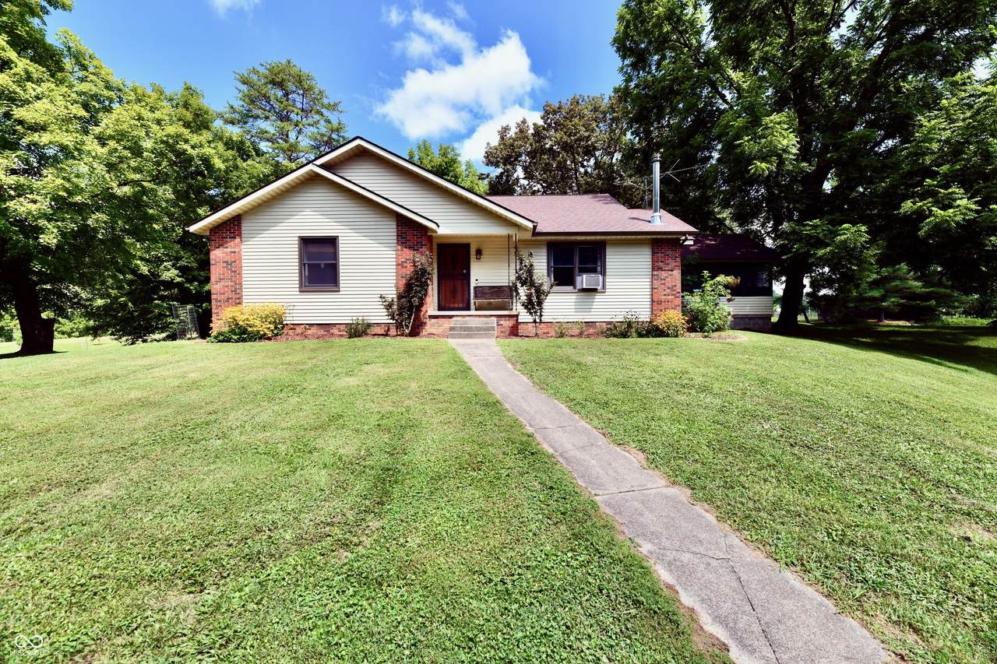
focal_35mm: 14
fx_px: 388
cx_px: 498
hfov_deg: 104.3
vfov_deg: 81.2
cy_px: 332
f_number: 10
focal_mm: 14
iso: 640
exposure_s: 1/400
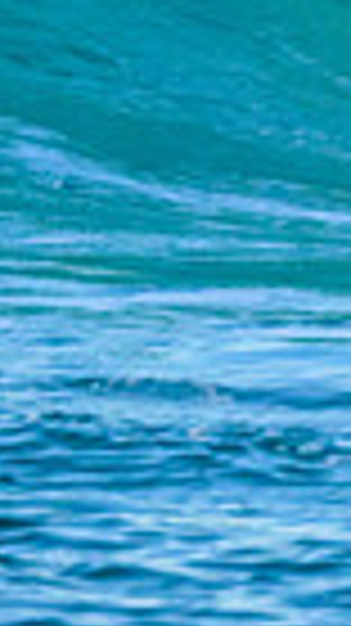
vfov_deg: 0.8
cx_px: 1125
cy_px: -218
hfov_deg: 0.5
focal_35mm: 2658
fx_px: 44060
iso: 2200
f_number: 11
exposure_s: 1/2000
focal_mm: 610
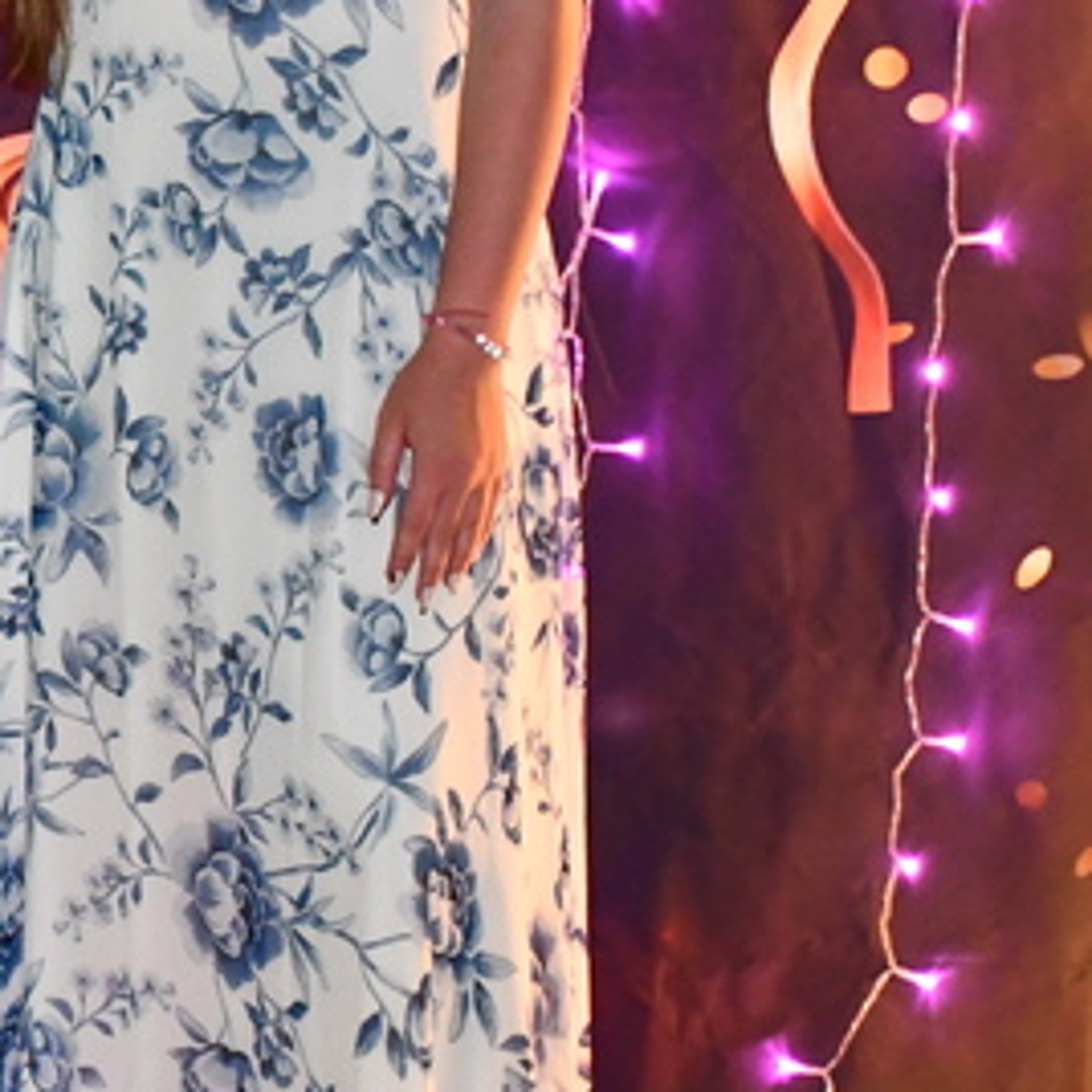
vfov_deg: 11.2
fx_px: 5568
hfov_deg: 10.8
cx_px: -603
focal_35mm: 156
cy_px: 283
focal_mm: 32
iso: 5000
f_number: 4
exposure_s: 1/60
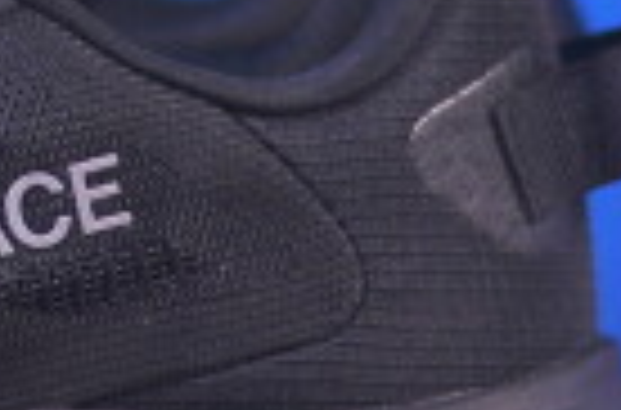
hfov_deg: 4.7
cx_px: -504
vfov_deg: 3.1
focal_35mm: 436
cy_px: -101
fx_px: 7495
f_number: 2.2
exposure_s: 1/320
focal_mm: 50
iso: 250
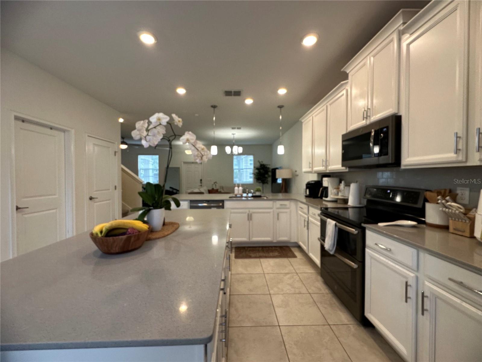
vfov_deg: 85.7
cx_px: 241
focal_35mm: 14
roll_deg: +0.0
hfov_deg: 102.1
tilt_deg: -2.2
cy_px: 181
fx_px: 195
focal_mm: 2.22
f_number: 2.2
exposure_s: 1/120
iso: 160
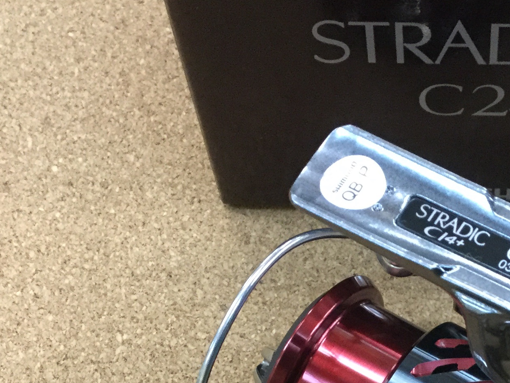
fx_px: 1193
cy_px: 452
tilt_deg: -66.4
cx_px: 448
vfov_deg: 17.4
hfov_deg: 23.5
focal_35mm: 81
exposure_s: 1/30
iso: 125
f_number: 2.4
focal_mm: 3.3
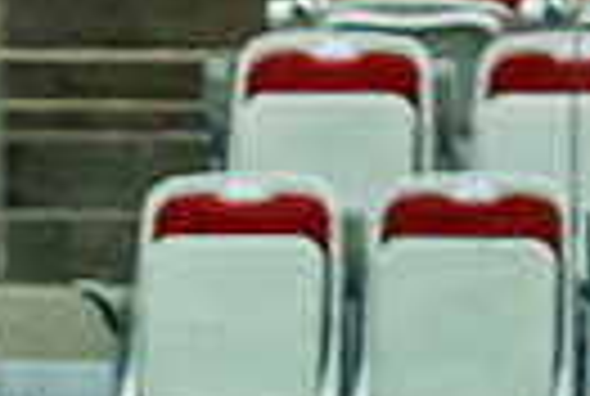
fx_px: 18594
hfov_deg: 1.8
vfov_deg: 1.2
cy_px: 976
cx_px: -915
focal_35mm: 1132
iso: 2500
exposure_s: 1/640
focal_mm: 135
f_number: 2.8
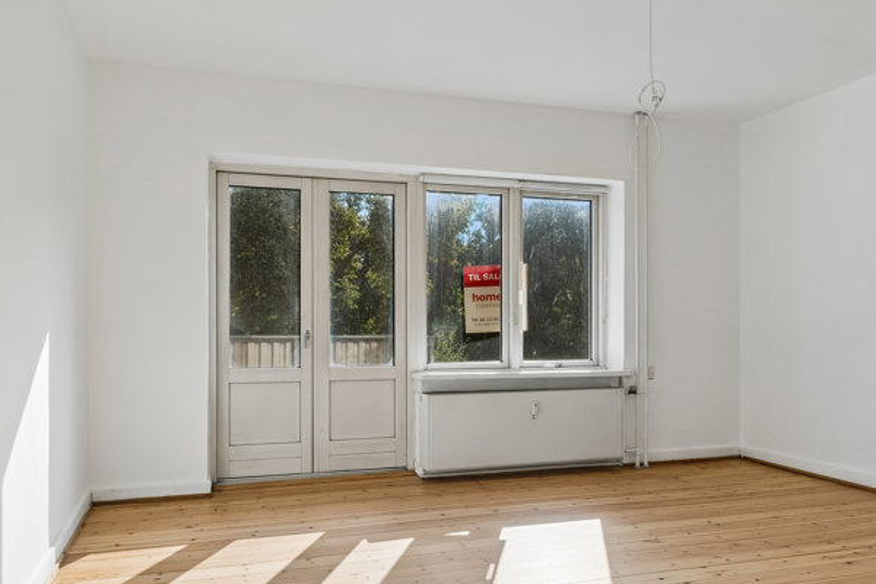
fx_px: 681
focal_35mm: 28
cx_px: 377
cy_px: 331
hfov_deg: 65.2
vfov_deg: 46.3
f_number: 8
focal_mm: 14
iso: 200
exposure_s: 1/125
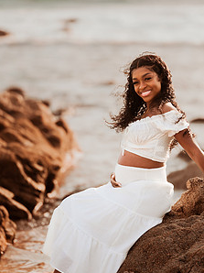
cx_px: 113
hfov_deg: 7.6
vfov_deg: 10.1
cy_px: 128
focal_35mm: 196
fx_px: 1542
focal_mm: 135
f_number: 1.8
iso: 125
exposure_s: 1/4000
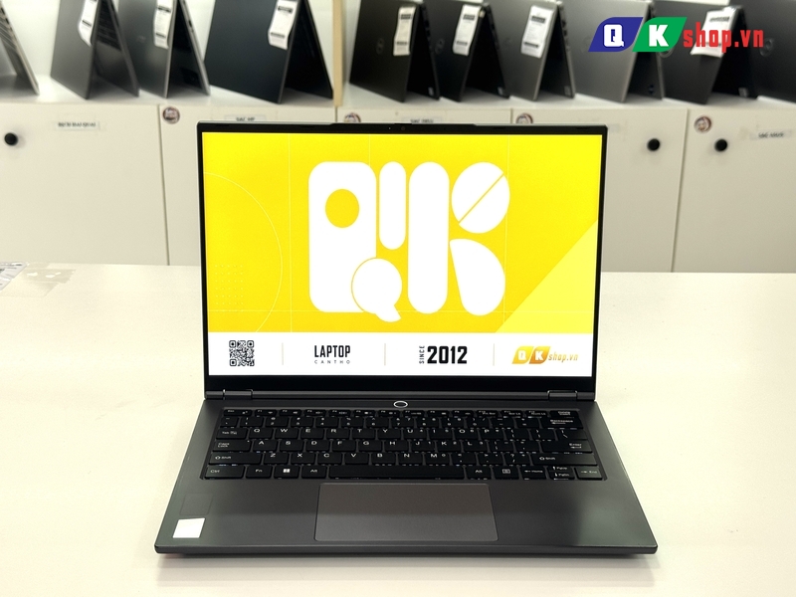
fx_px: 1104
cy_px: 298
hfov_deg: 39.7
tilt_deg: -20.4
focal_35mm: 48
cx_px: 398
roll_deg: +0.2
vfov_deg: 30.3
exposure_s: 1/210
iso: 50
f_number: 1.78
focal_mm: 6.76
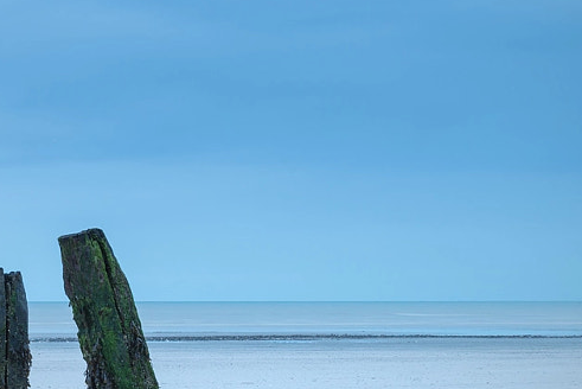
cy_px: 151
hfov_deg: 16.9
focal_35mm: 114
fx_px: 1844
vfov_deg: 12.0
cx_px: -178
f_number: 16
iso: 100
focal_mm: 35
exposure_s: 61
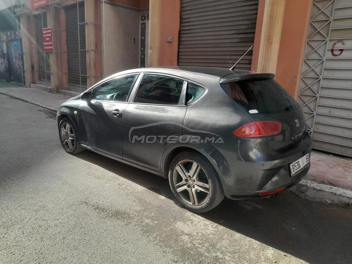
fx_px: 254
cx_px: 176
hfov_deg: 69.4
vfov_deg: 54.9
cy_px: 132
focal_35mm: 25
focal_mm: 4.6
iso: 20
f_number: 2
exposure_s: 1/101
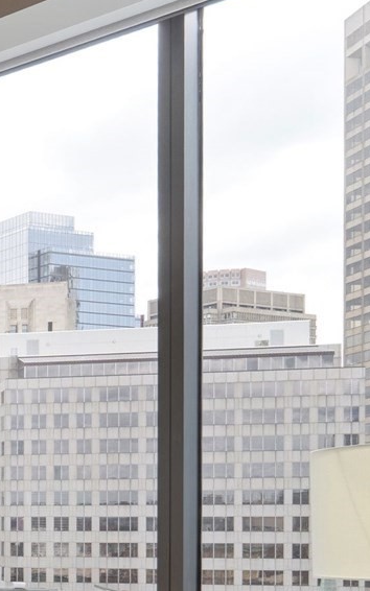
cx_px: -462
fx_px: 951
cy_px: 521
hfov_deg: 15.3
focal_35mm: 59
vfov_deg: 32.9
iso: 400
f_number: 8
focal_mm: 16
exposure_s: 1/160
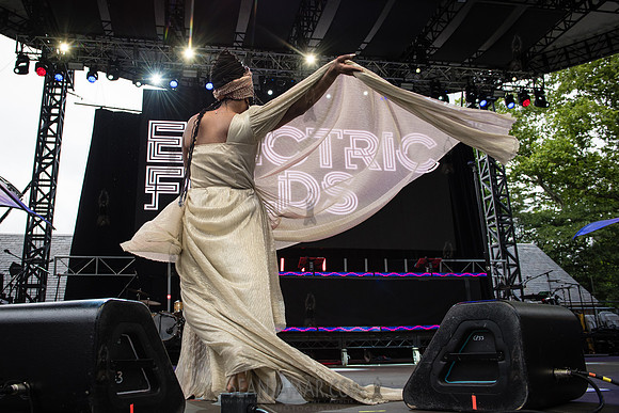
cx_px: 266
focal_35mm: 31
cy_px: 180
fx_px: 536
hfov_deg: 59.8
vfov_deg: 42.1
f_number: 4.5
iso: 640
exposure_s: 1/640
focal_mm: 27
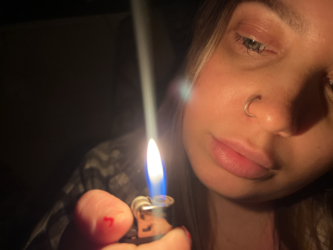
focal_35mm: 26
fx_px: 250
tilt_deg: -25.2
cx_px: 166
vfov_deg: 53.1
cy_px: 125
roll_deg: +4.9
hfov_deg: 67.3
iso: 640
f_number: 1.6
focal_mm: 5.1
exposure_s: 1/30
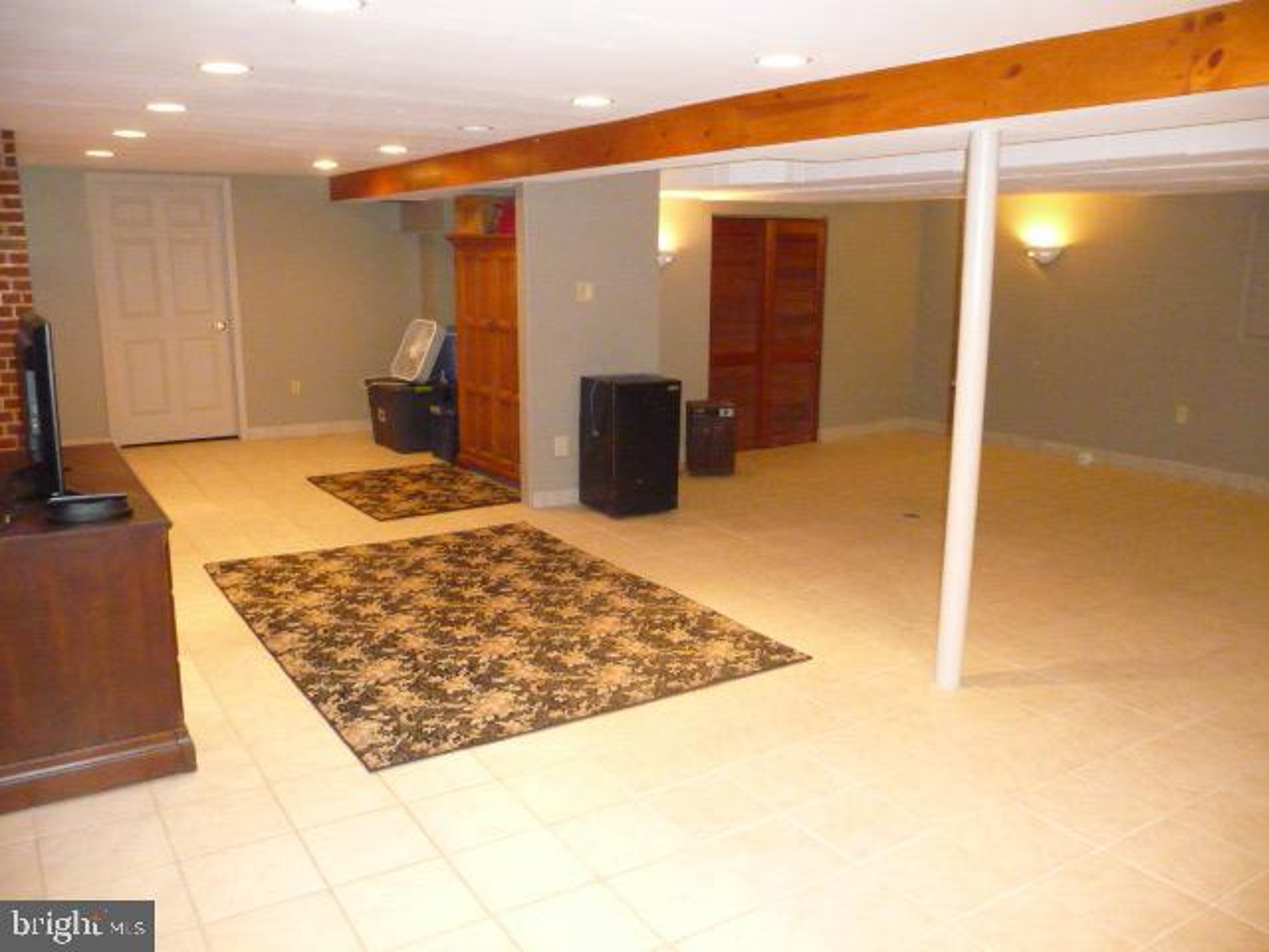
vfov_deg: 49.7
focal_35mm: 28
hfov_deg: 63.4
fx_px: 1026
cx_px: 634
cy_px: 476
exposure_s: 1/30
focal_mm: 4.7
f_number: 3.3
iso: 1000
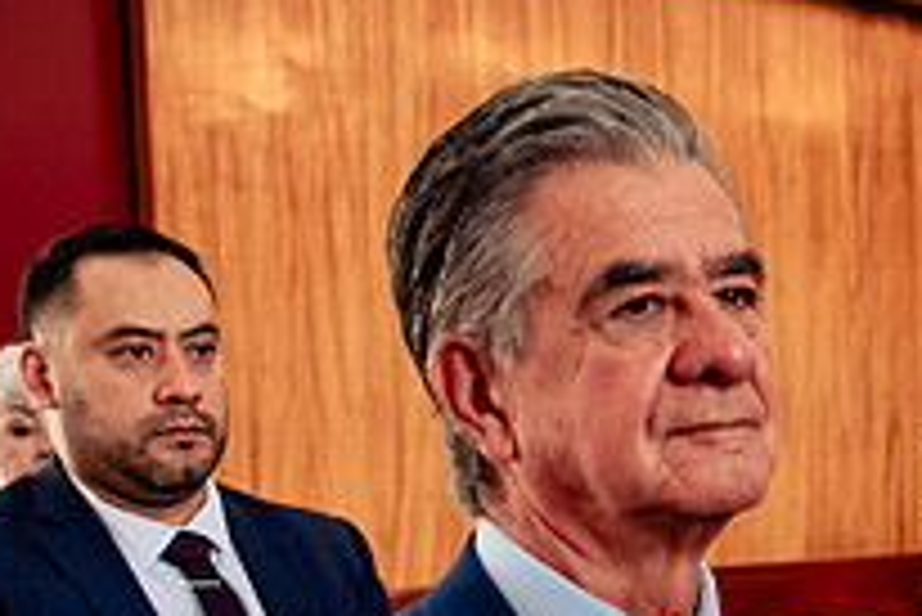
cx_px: 958
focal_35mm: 99
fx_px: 2537
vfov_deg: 13.5
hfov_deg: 19.9
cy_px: 749
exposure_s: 1/125
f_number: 4.5
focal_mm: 35
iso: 1600
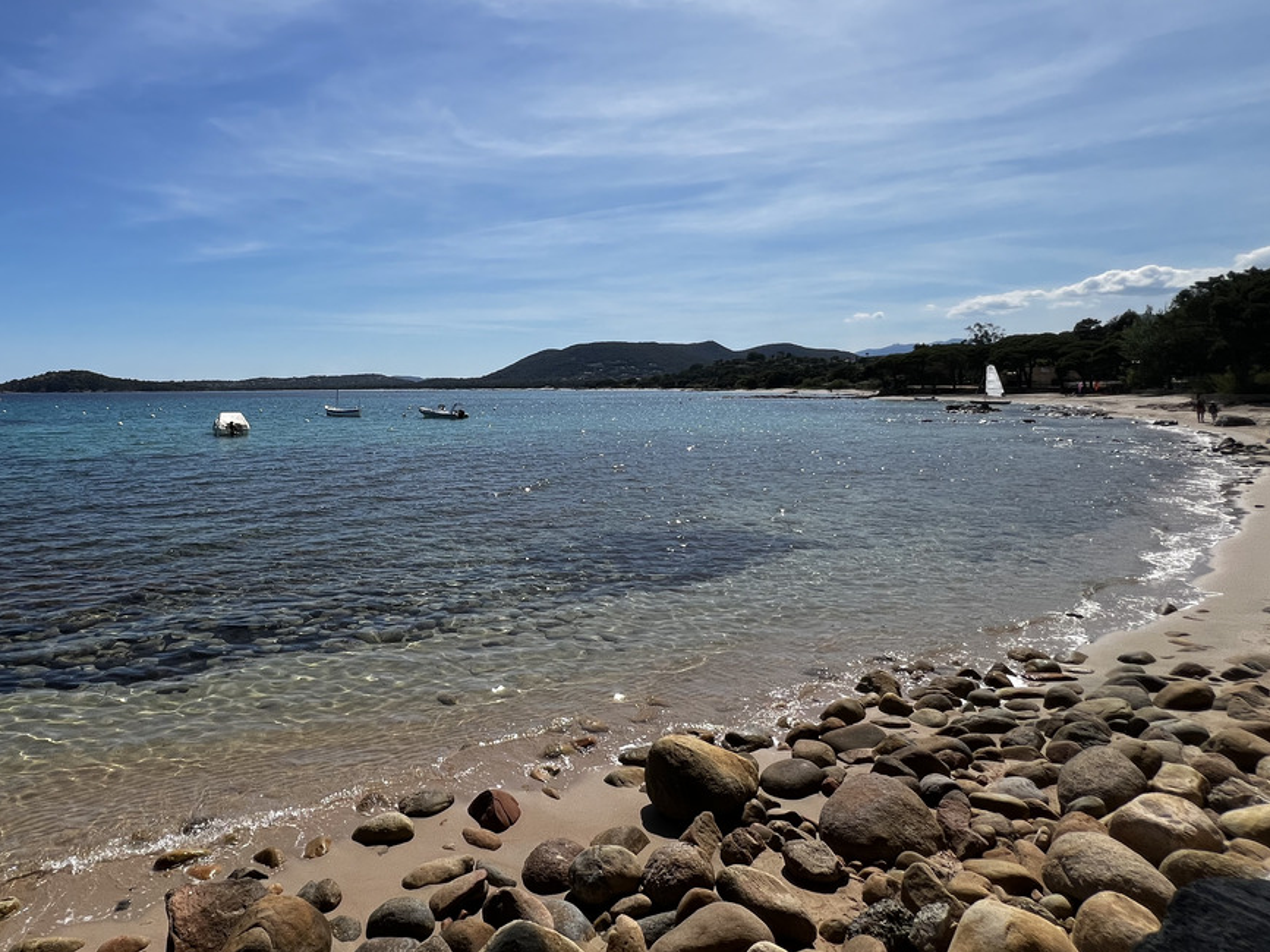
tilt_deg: +2.9
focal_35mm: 18
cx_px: 432
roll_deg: +0.7
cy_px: 354
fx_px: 660
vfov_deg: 70.4
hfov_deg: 85.0
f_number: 1.8
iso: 32
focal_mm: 1.57
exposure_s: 1/3650
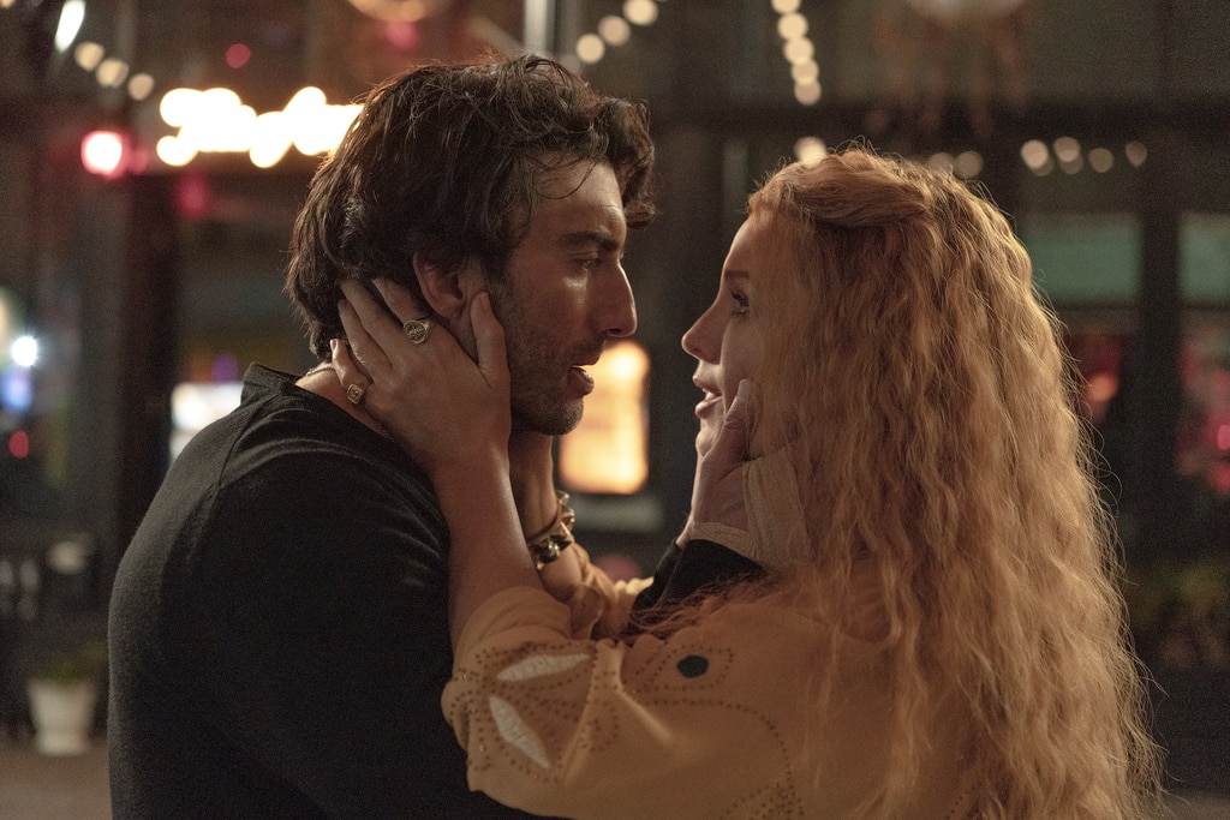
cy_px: 410
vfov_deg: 24.6
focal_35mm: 55
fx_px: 1879
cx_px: 615
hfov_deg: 36.2
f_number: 2.8
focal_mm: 55
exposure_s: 1/160
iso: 6400
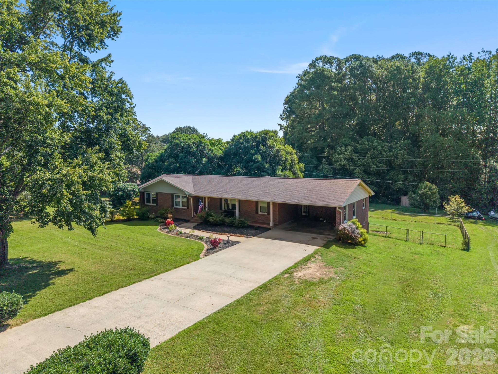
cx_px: 249
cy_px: 187
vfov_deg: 56.8
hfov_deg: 71.6
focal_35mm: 24
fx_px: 345
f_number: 1.8
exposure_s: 1/125
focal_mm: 8.67
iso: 200
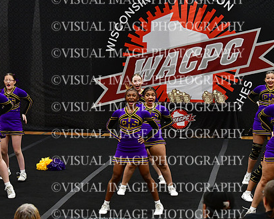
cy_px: 120
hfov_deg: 13.9
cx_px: 148
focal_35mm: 139
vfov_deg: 11.1
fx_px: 1127
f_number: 4
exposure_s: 1/500
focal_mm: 70
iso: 4000
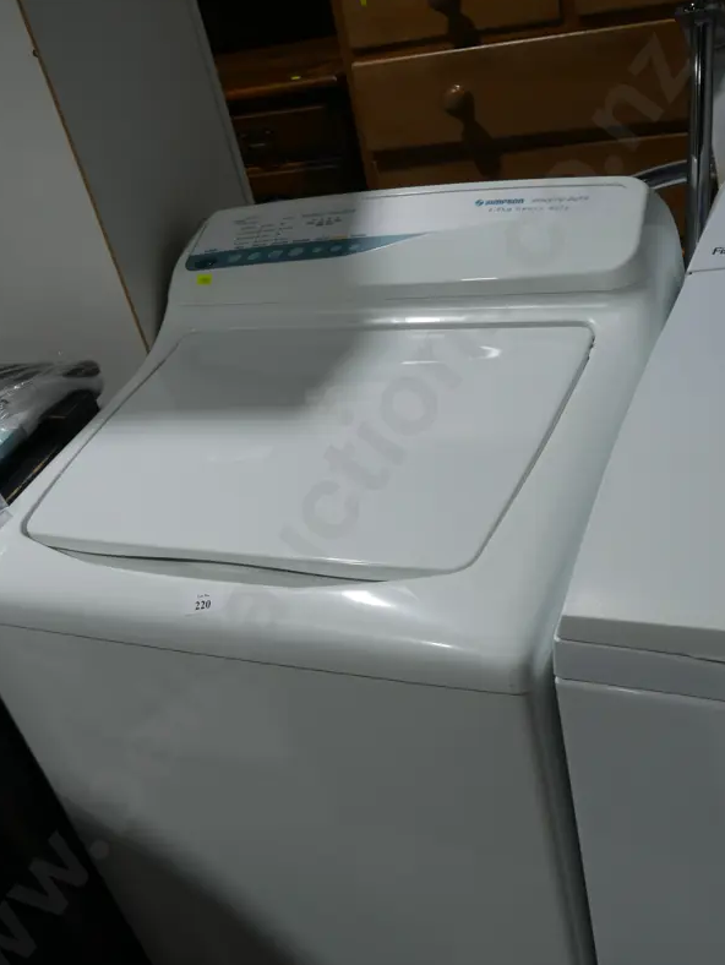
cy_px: 551
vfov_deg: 47.7
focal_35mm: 39
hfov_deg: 36.7
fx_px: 1088
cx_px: 298
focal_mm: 15
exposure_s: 1/160
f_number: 4.5
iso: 200
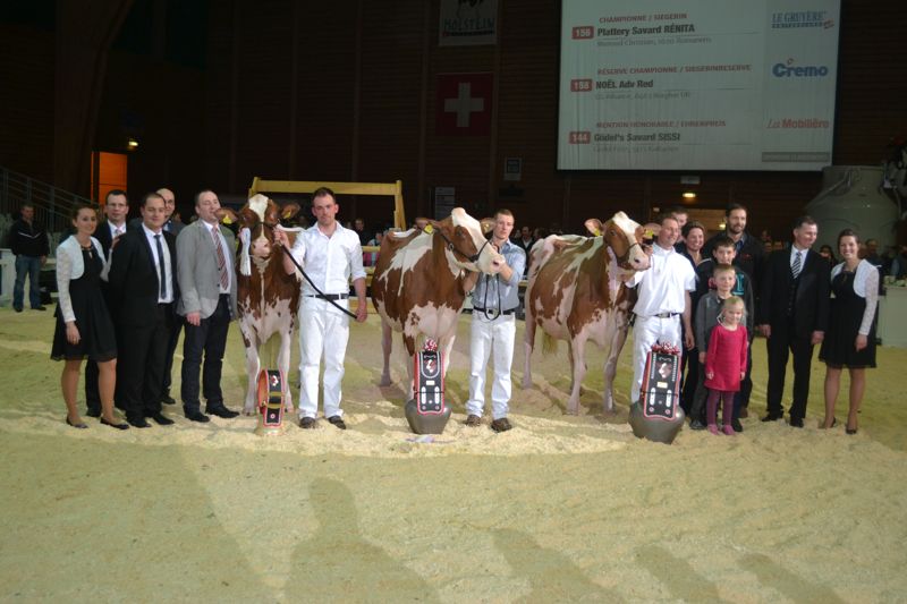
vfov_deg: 36.9
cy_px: 302
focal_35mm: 36
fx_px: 907
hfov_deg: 53.1
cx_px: 454
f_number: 4
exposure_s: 1/60
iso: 450
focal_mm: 24
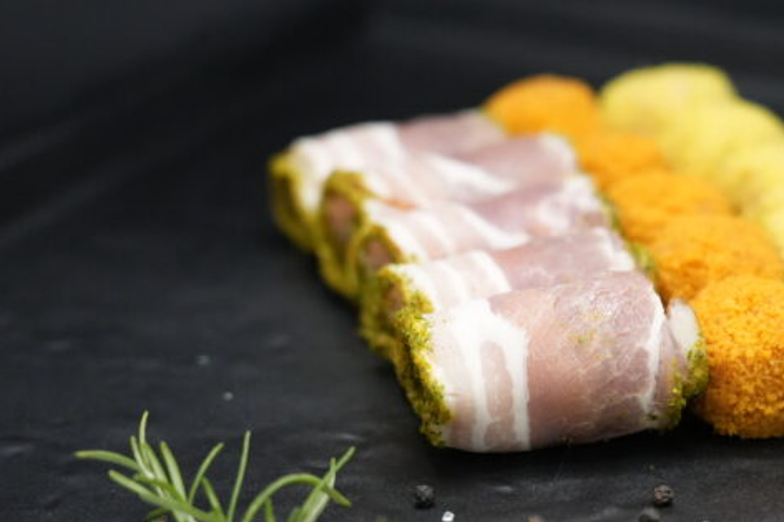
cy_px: 409
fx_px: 2481
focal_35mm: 114
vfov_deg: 12.0
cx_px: 548
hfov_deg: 17.9
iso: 5000
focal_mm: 70
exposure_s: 1/160
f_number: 4
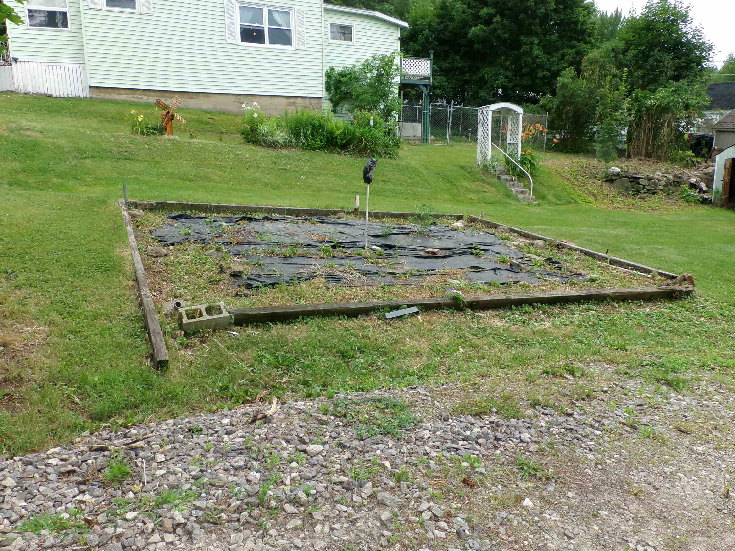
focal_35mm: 26
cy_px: 276
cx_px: 368
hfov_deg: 67.3
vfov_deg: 53.1
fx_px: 552
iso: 200
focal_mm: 4.7
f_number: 7.52
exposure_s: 1/200
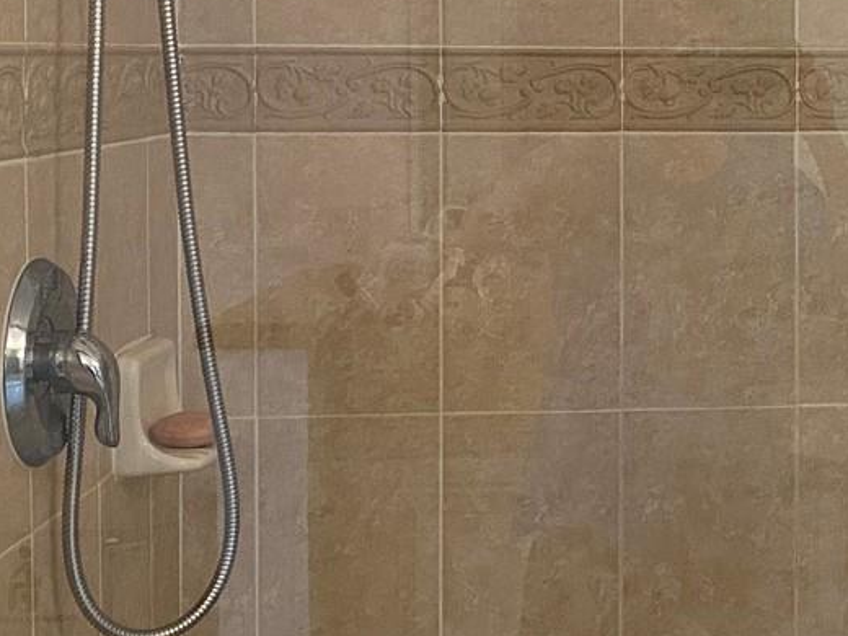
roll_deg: -0.3
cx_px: 908
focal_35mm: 80
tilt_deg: -2.9
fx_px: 1960
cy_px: 145
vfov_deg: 18.3
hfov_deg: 23.1
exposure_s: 1/60
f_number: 1.8
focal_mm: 4.25
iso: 250
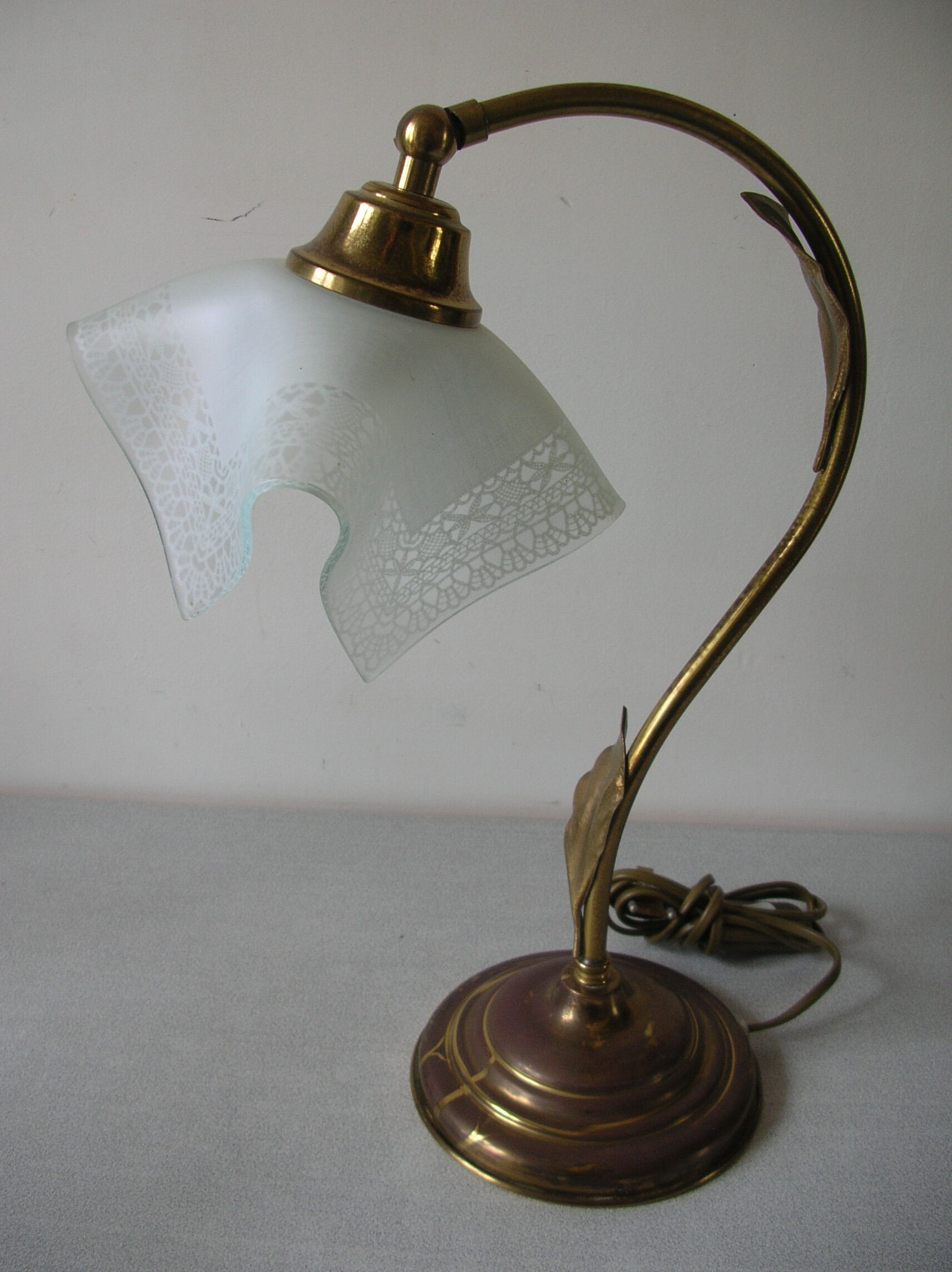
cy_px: 636
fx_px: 1285
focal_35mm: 35
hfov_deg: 40.6
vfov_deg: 52.7
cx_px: 476
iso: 50
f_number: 2.8
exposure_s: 1/34.7
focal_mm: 5.8
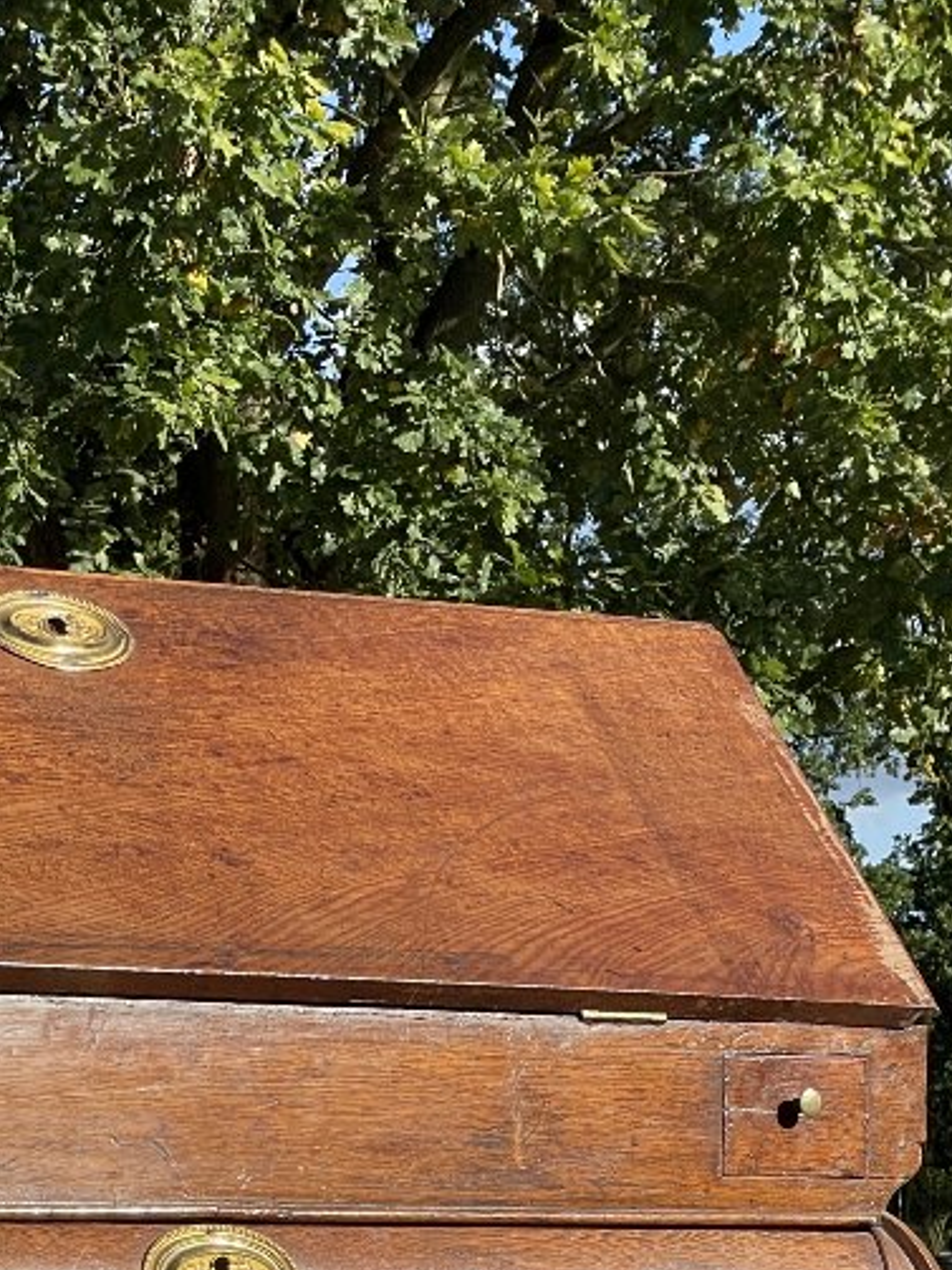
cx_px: 81
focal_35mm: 124
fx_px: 4549
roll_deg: -0.1
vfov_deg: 15.5
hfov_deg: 11.9
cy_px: 1409
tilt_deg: -0.8
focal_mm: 6
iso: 25
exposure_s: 1/1229
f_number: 2
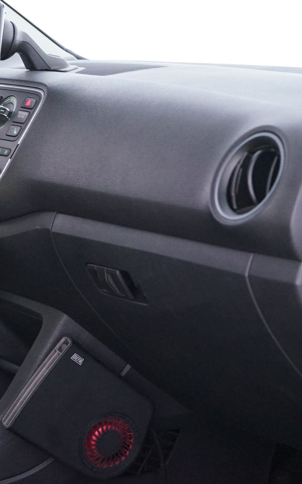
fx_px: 1567
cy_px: 205
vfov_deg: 17.5
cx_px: -29
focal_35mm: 119
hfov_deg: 10.9
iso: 5000
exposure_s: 1/10
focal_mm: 67
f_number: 7.1
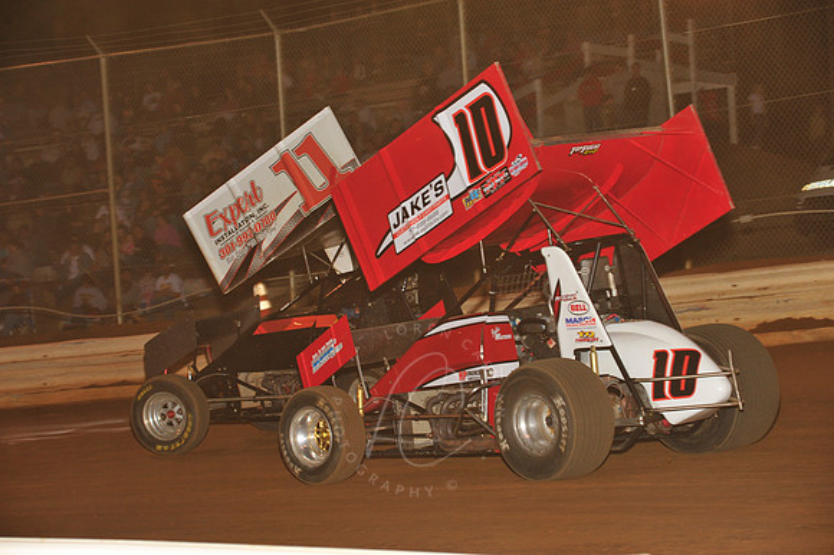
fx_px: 2894
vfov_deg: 11.0
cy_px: 278
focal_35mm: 125
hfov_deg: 16.4
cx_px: 417
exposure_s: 1/250
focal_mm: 125
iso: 800
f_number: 7.1
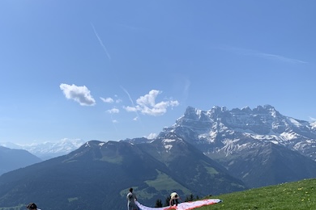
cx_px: 161
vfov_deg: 35.1
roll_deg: -1.2
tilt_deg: -0.1
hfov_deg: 51.9
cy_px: 158
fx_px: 325
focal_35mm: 37
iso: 25
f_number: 1.8
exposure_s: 1/3788
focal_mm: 4.25
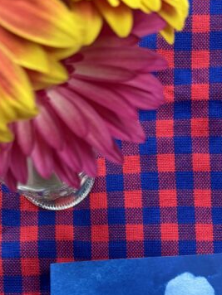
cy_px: 365
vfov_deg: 25.0
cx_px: 161
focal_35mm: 69
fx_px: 590
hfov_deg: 21.2
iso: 200
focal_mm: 6.76
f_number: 1.78
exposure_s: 1/64
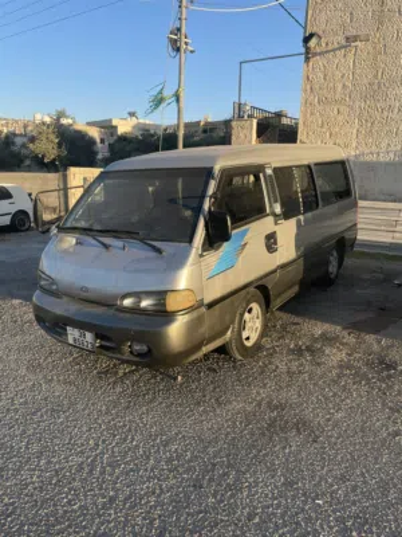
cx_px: 201
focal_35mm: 26
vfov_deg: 67.3
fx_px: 403
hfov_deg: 53.1
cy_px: 268
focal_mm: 4.2
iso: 32
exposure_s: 1/1276
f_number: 1.6
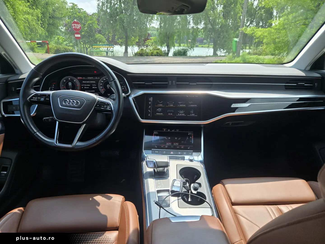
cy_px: 122
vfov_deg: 58.9
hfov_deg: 73.9
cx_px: 162
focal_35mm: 23
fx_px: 216
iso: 80
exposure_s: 1/1894
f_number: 1.8
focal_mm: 5.4
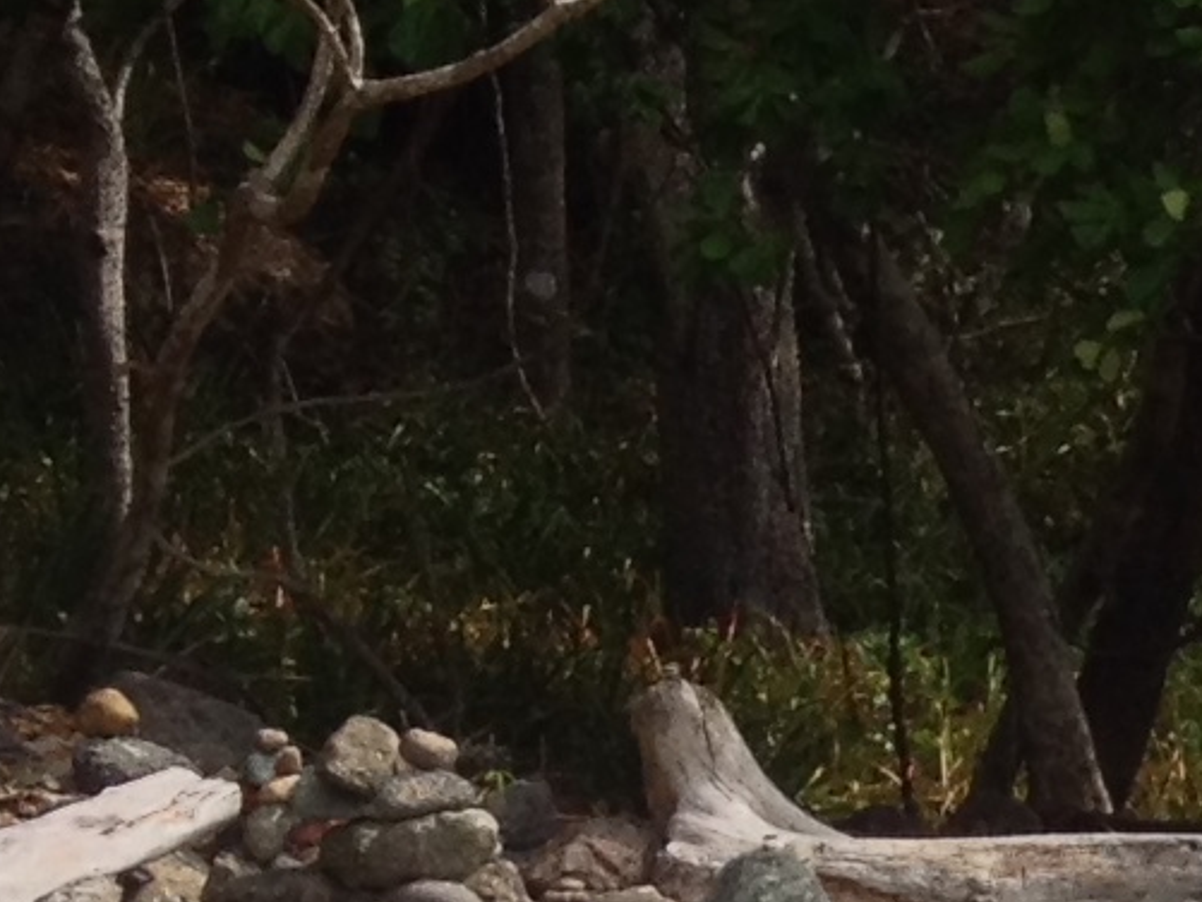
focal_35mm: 228
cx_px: 2982
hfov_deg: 8.0
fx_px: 7919
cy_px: 1221
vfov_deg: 6.5
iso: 50
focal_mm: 4.28
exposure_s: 1/1381
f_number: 2.4
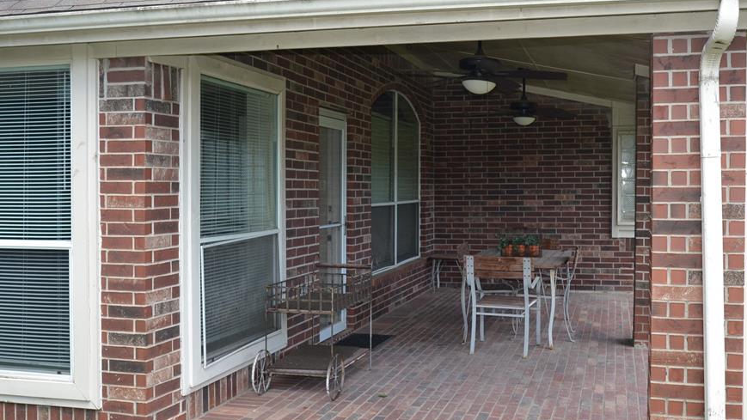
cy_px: 181
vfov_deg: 32.0
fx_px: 733
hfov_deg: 53.8
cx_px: 426
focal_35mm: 37
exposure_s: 1/125
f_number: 4
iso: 100
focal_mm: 20
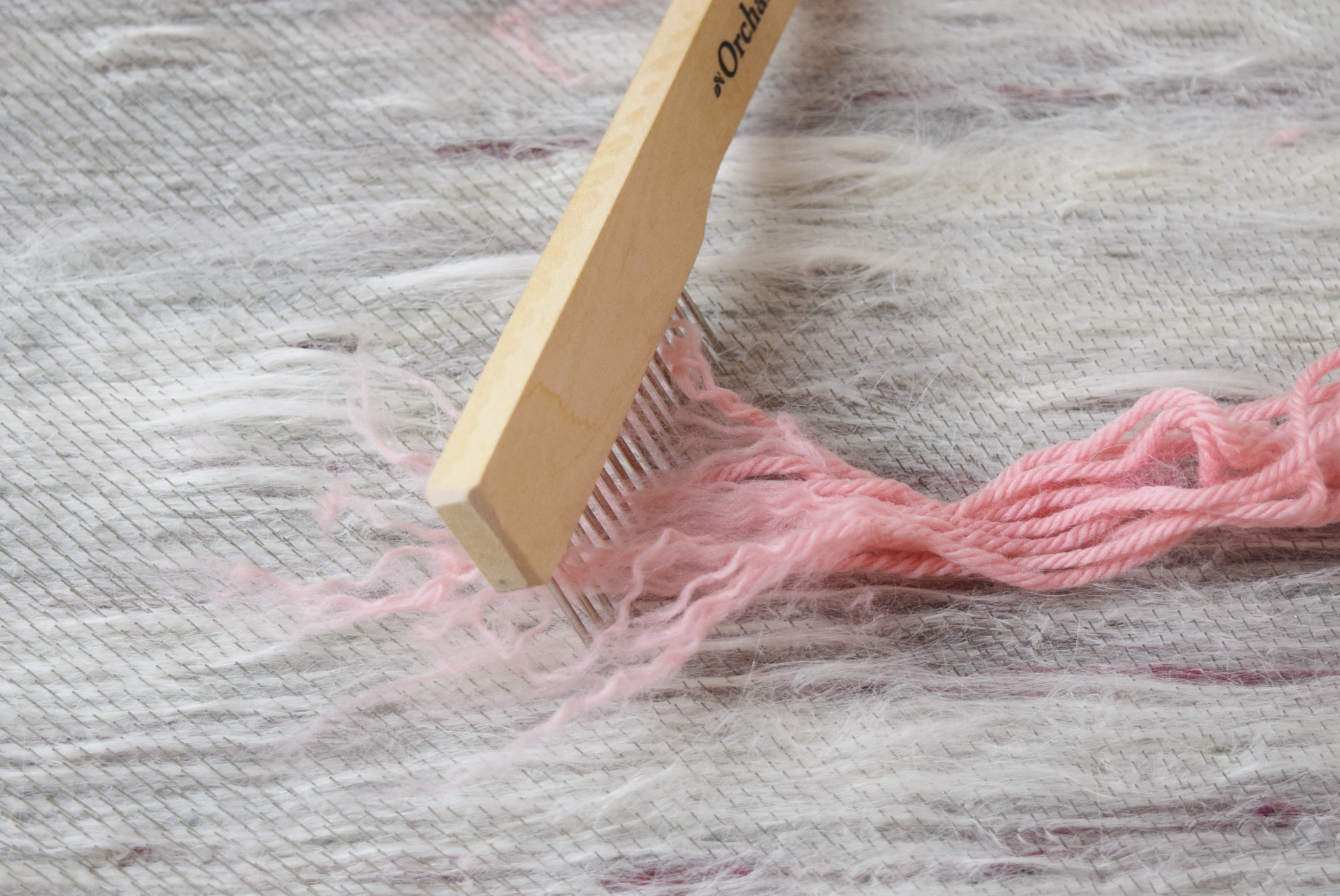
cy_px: 445
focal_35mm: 77
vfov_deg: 17.8
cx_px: 812
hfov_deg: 26.2
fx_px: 2869
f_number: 4.8
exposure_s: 1/60
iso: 500
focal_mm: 36
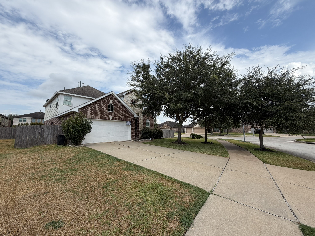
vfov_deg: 85.7
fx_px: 127
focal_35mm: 14
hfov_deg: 102.1
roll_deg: +0.6
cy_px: 118
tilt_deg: +6.1
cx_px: 158
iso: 20
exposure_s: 1/955
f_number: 2.2
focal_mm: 2.22
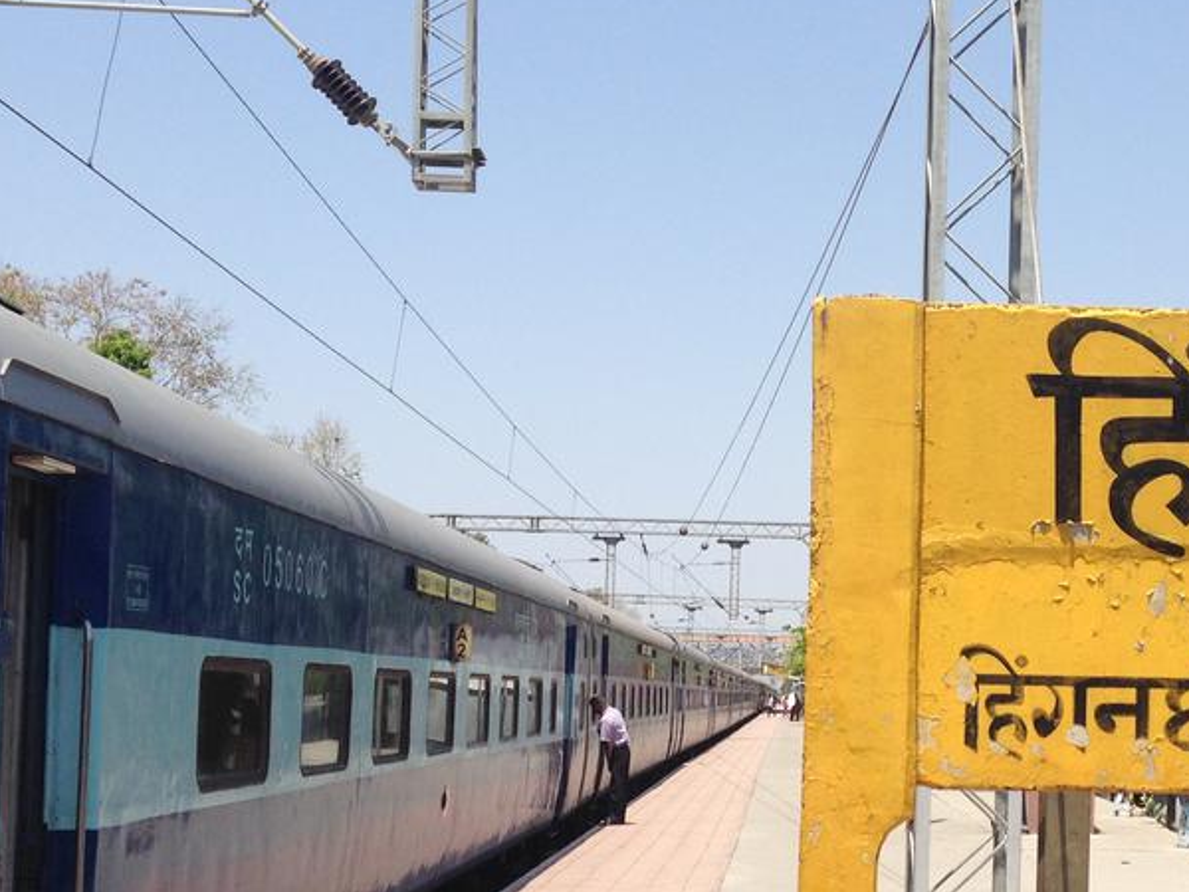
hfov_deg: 29.1
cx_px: 852
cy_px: 678
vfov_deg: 22.0
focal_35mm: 66
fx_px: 2267
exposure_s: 1/1642
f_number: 2.4
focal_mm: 4.12
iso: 50
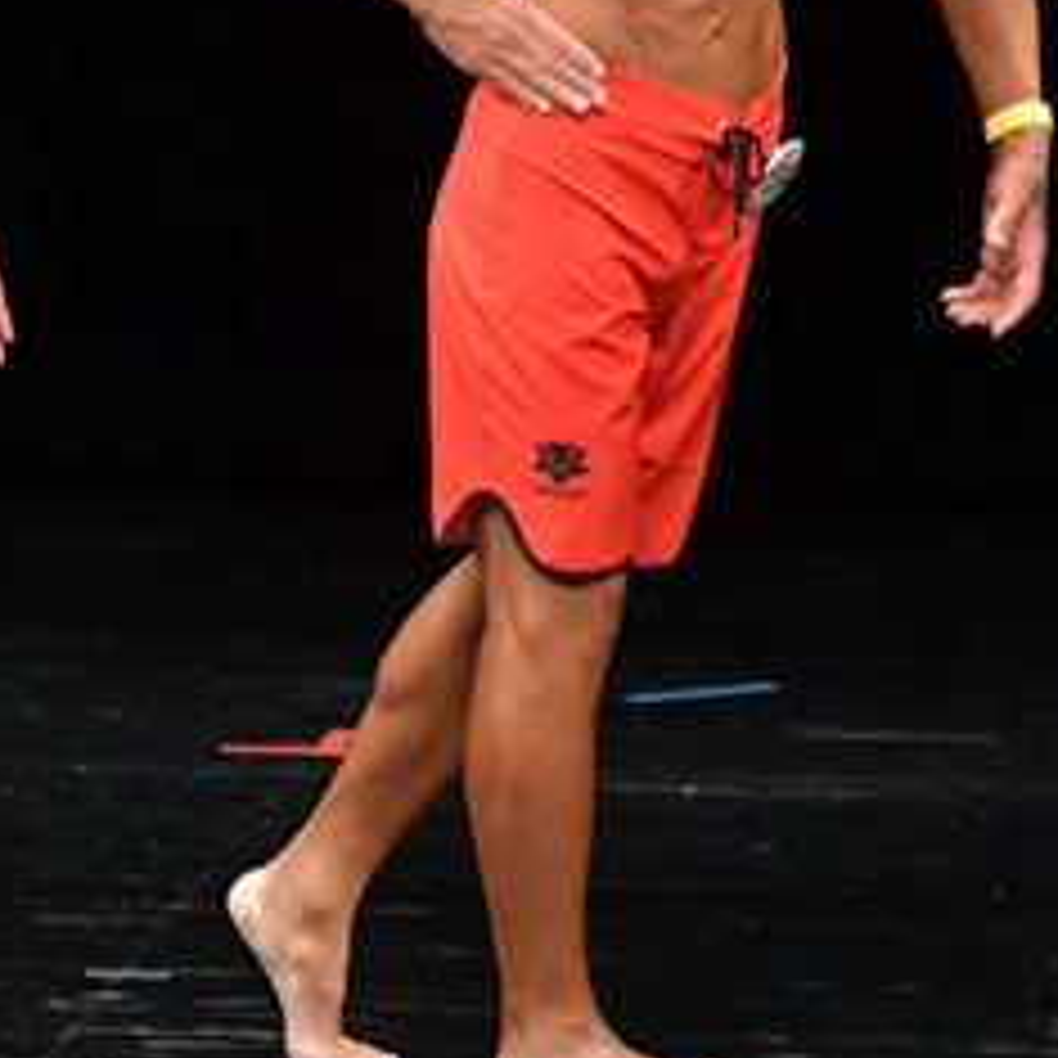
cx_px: -655
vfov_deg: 2.3
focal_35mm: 756
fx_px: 26142
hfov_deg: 2.3
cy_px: 162
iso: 3200
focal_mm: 180
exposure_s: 1/400
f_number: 5.6
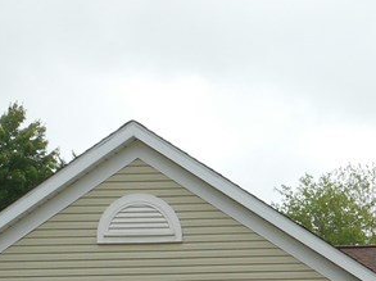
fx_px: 1291
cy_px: 425
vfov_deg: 11.9
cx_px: 468
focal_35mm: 119
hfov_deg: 15.8
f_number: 4.2
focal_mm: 6
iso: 80
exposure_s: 1/400
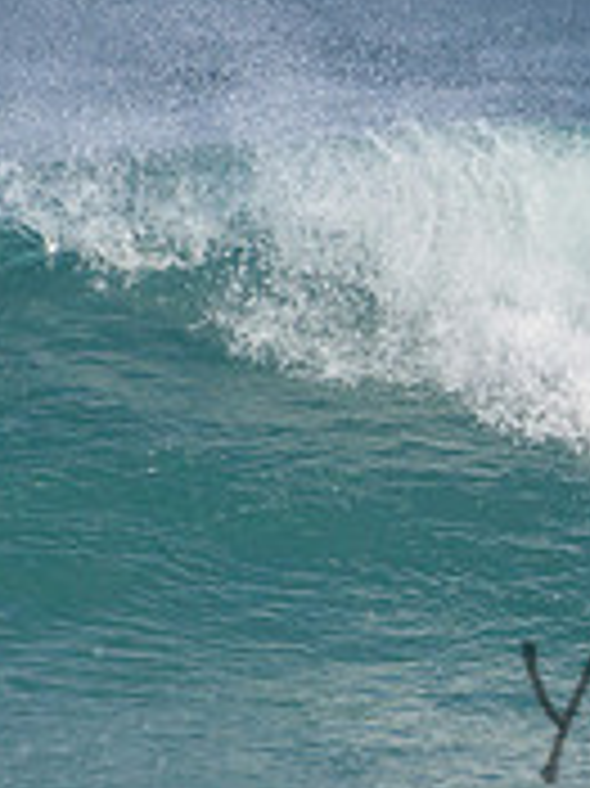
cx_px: 1173
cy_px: 485
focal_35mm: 1957
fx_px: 44528
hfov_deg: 0.8
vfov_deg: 1.0
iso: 400
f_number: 5.6
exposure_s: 1/2000
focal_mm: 500
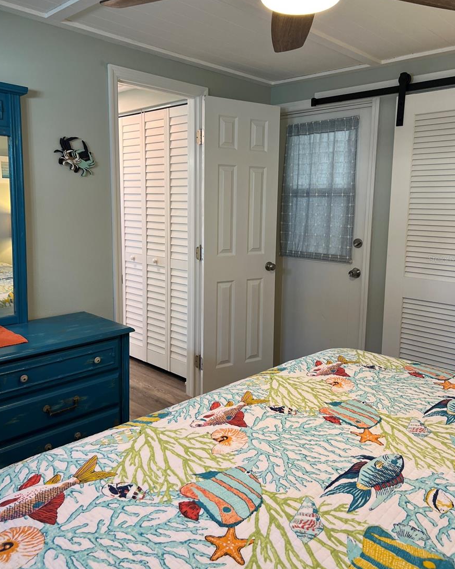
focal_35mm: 28
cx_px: 230
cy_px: 259
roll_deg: +0.0
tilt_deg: -4.7
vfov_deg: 62.1
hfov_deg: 51.5
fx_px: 471
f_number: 1.5
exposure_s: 1/120
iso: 100
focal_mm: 5.7
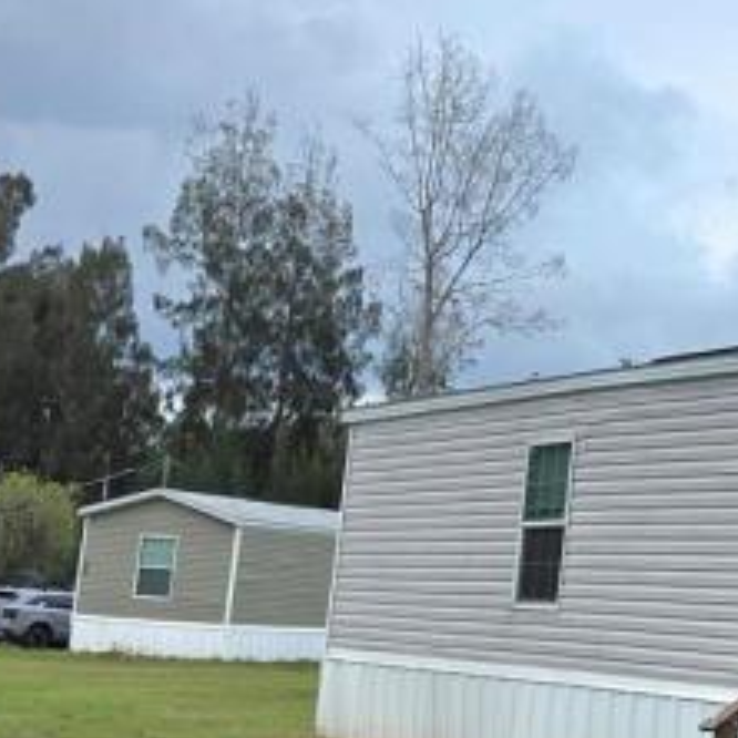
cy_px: 422
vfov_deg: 19.7
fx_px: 2123
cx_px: 1230
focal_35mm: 88
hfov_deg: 17.0
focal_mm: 6.3
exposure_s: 1/182
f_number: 1.7
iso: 16
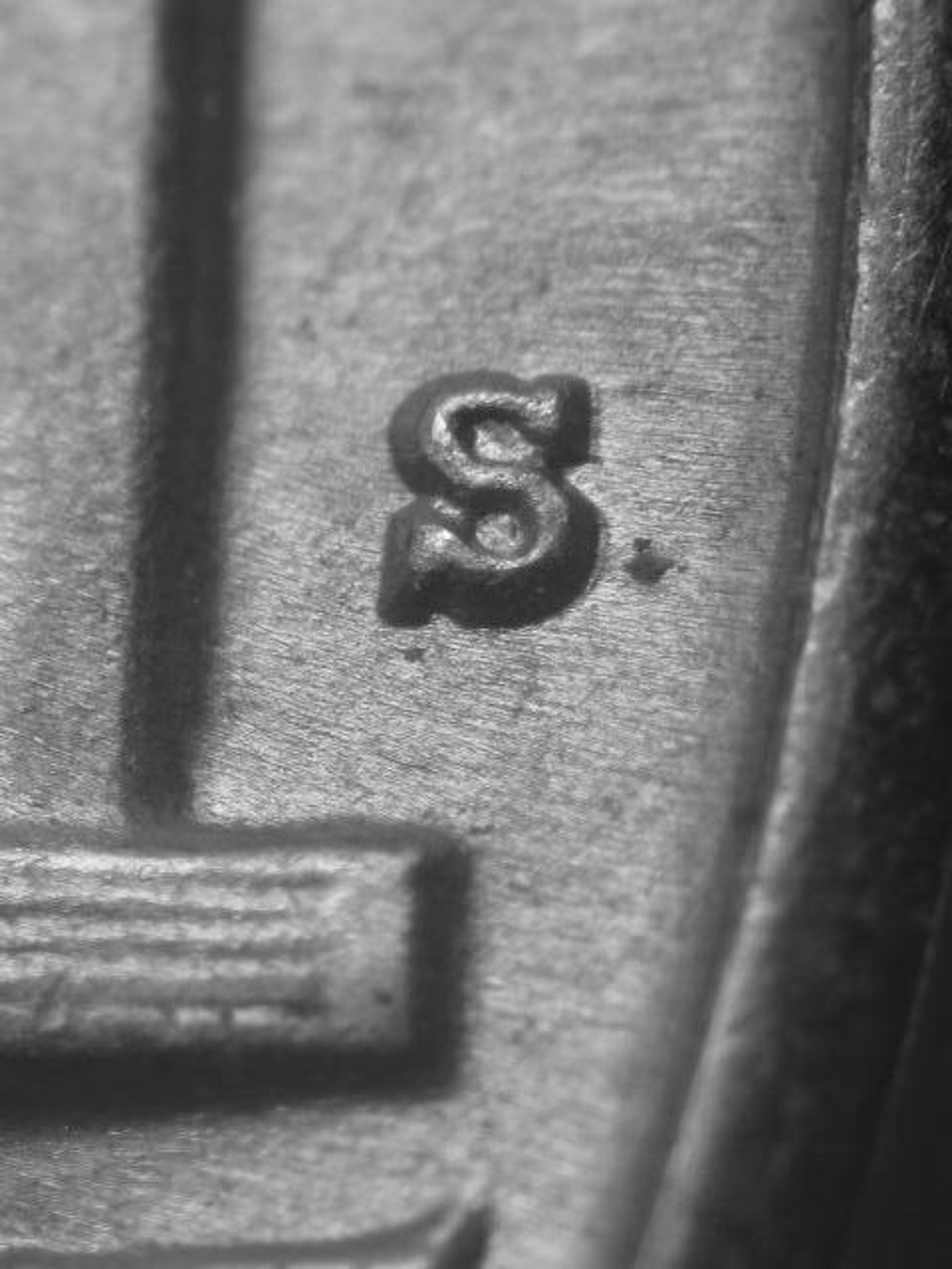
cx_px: 476
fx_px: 4950
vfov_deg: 14.6
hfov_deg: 11.0
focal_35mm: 135
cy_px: 634
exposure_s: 1/14.9
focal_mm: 27.9
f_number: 4.7
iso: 100
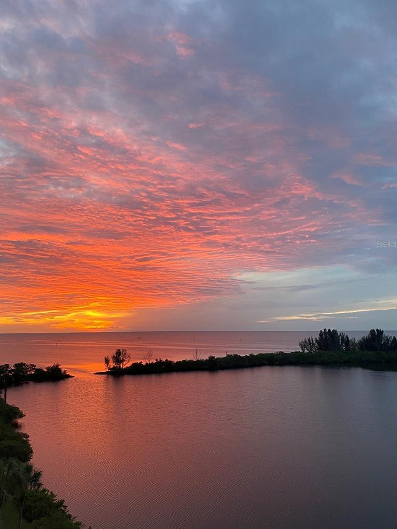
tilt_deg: +11.1
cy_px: 243
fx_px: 474
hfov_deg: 45.4
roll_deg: -0.2
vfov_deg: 58.3
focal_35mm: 31
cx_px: 177
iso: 125
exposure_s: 1/63
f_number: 1.8
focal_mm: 4.25
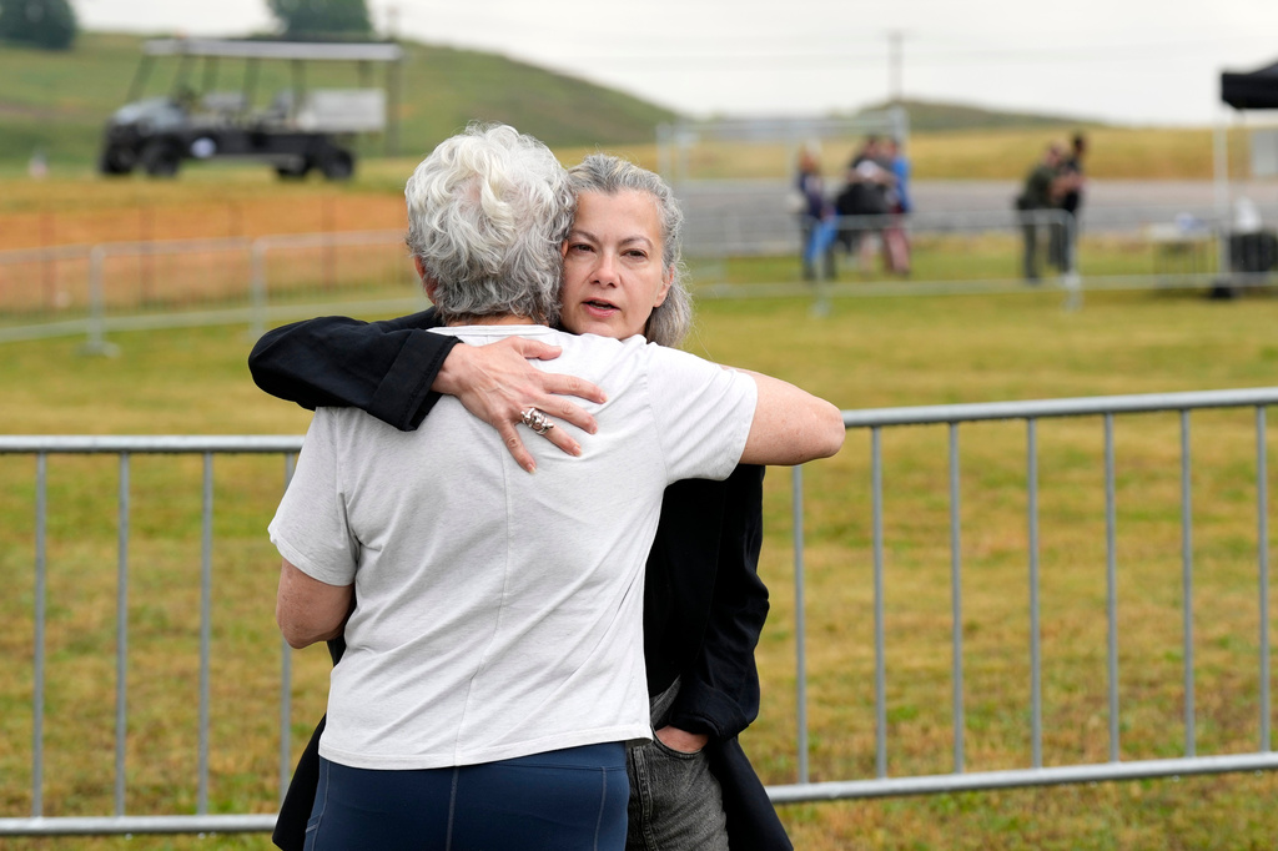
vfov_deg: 11.0
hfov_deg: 16.5
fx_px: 4400
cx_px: 639
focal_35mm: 124
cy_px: 426
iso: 250
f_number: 4
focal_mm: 76
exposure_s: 1/1000
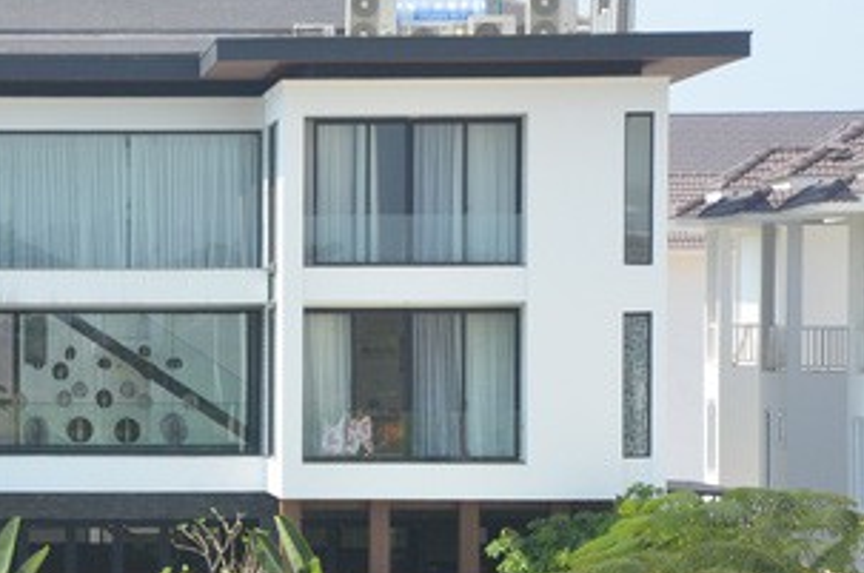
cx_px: 97
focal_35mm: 246
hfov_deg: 8.4
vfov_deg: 5.6
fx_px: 5895
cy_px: 388
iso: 1000
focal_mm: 92
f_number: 13
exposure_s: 1/640
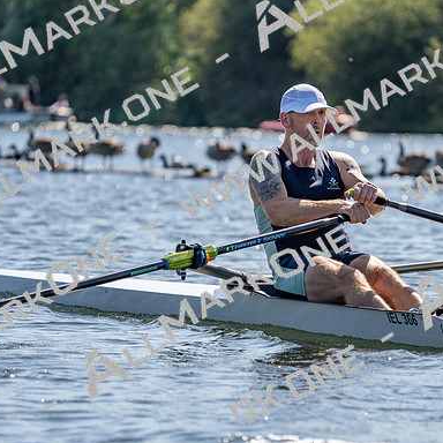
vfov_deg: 5.4
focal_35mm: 327
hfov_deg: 5.4
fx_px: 4735
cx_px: 320
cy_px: 221
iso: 250
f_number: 5.6
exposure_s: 1/2000
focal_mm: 255
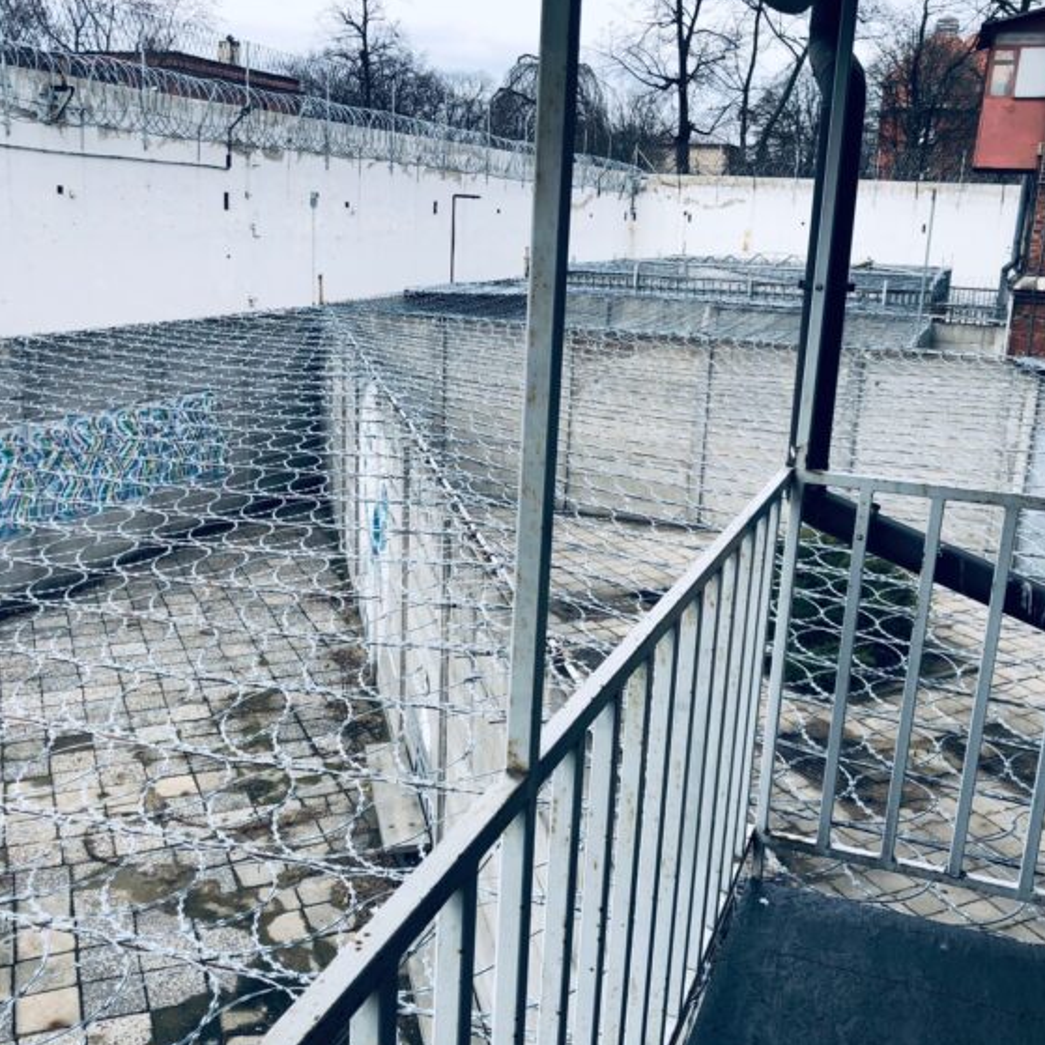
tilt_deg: -12.5
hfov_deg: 48.4
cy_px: 529
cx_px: 537
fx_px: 1161
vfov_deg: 48.4
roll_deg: -1.9
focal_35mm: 34
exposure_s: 1/358
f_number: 1.8
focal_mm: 4
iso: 20
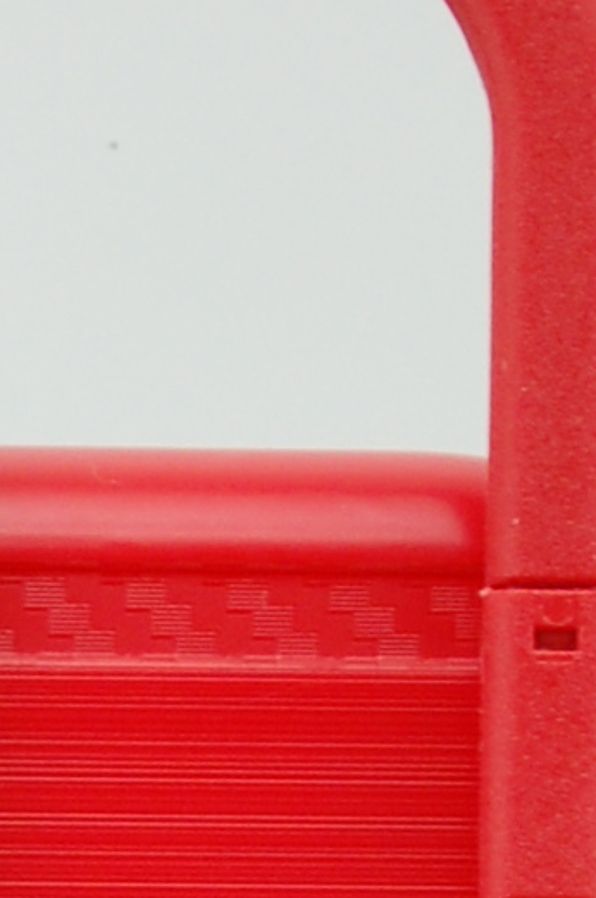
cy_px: 2056
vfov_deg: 6.3
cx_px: -93
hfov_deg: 4.4
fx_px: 7768
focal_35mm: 312
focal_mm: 36
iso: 500
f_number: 5.3
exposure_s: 1/30
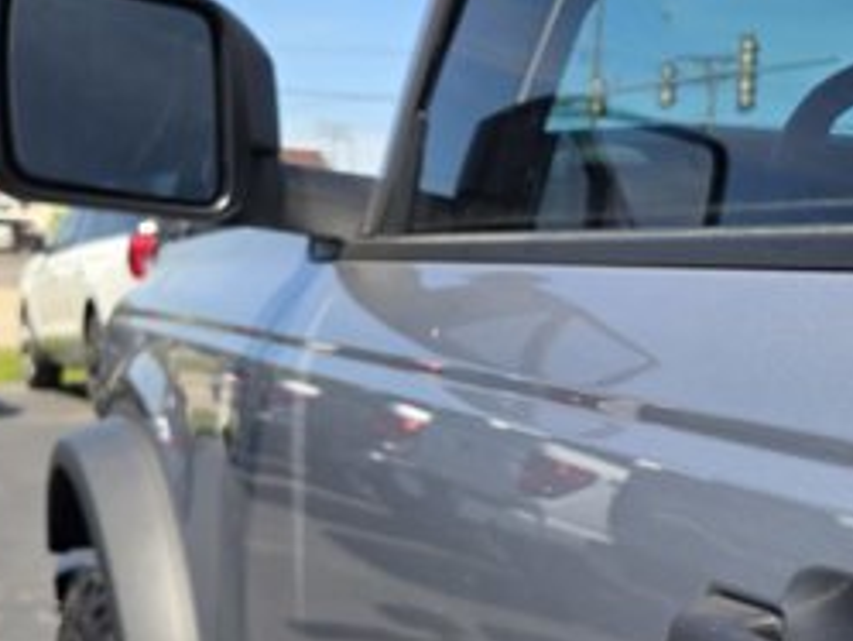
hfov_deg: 31.2
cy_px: 490
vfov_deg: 24.5
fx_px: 1455
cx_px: 771
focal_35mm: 59
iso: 25
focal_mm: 5.4
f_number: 1.8
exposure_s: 1/885
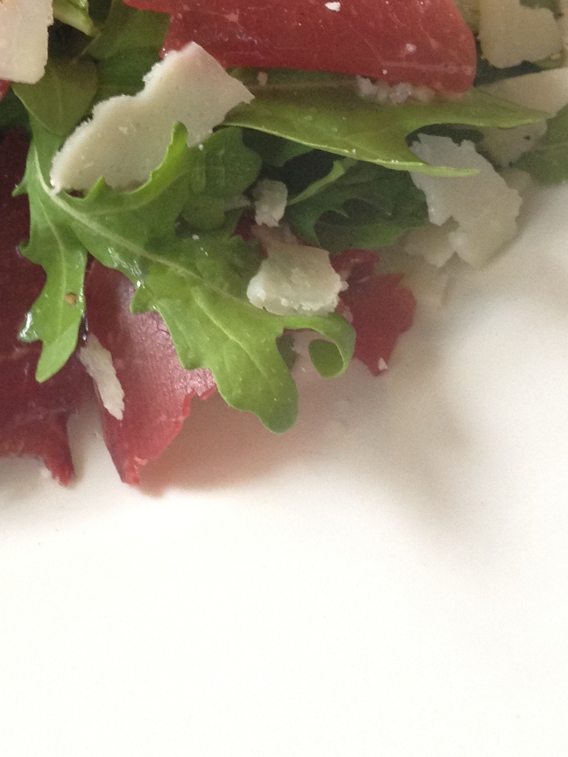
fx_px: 1882
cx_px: -75
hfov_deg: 16.6
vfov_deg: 21.8
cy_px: -30
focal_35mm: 86
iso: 125
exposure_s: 1/20
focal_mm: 4.28
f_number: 2.4
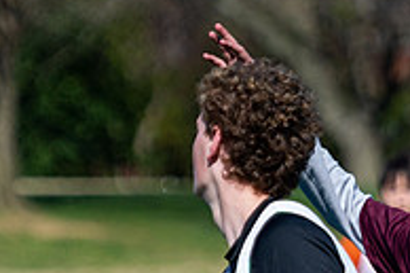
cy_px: 256
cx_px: 496
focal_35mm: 730
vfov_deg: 1.9
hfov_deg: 2.8
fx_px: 8307
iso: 320
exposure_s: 1/3200
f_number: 4
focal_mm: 190
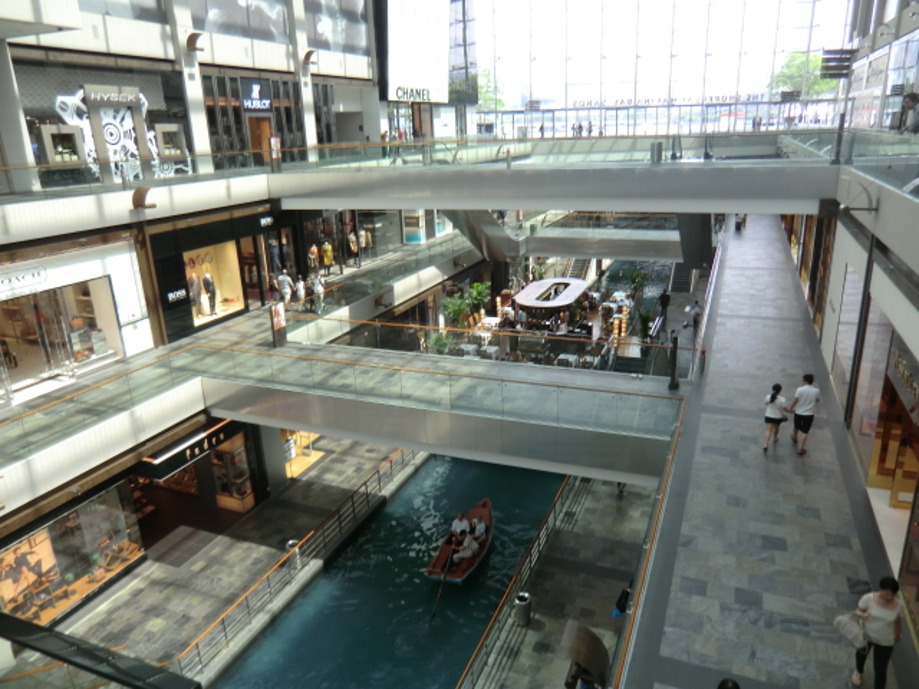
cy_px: 344
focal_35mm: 24
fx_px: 637
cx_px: 460
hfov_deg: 71.6
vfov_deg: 56.8
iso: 64
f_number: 3.2
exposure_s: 1/80
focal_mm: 4.3
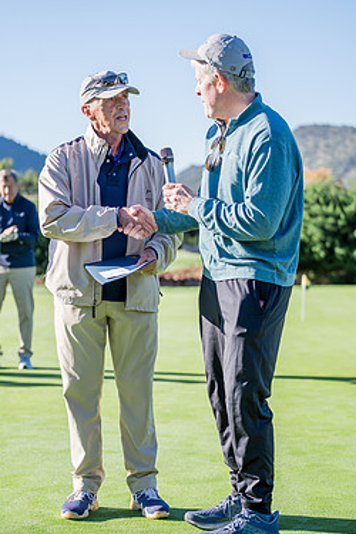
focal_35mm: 84
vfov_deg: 24.2
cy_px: 281
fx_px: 1246
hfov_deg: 16.3
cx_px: 179
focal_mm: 70
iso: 400
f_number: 2.8
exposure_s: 1/2500
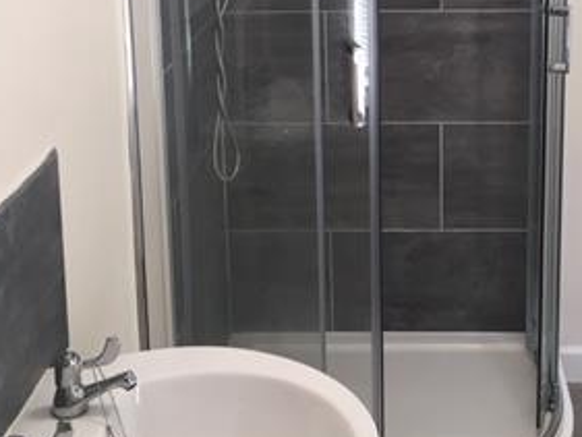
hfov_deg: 29.1
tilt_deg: -12.1
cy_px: 33
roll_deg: +0.4
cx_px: 404
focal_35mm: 66
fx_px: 1110
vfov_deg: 21.7
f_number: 2.2
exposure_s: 1/33
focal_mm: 4.15
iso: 32
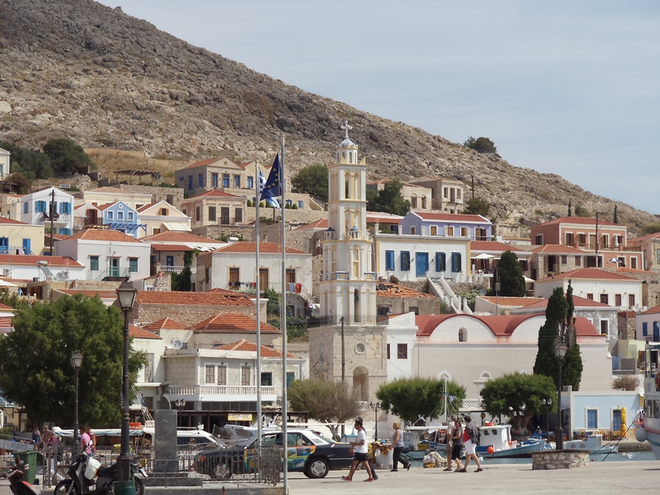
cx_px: 330
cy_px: 248
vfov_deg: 10.6
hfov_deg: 14.1
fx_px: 2669
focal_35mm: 140
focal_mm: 19.11
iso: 100
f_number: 10
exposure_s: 1/200
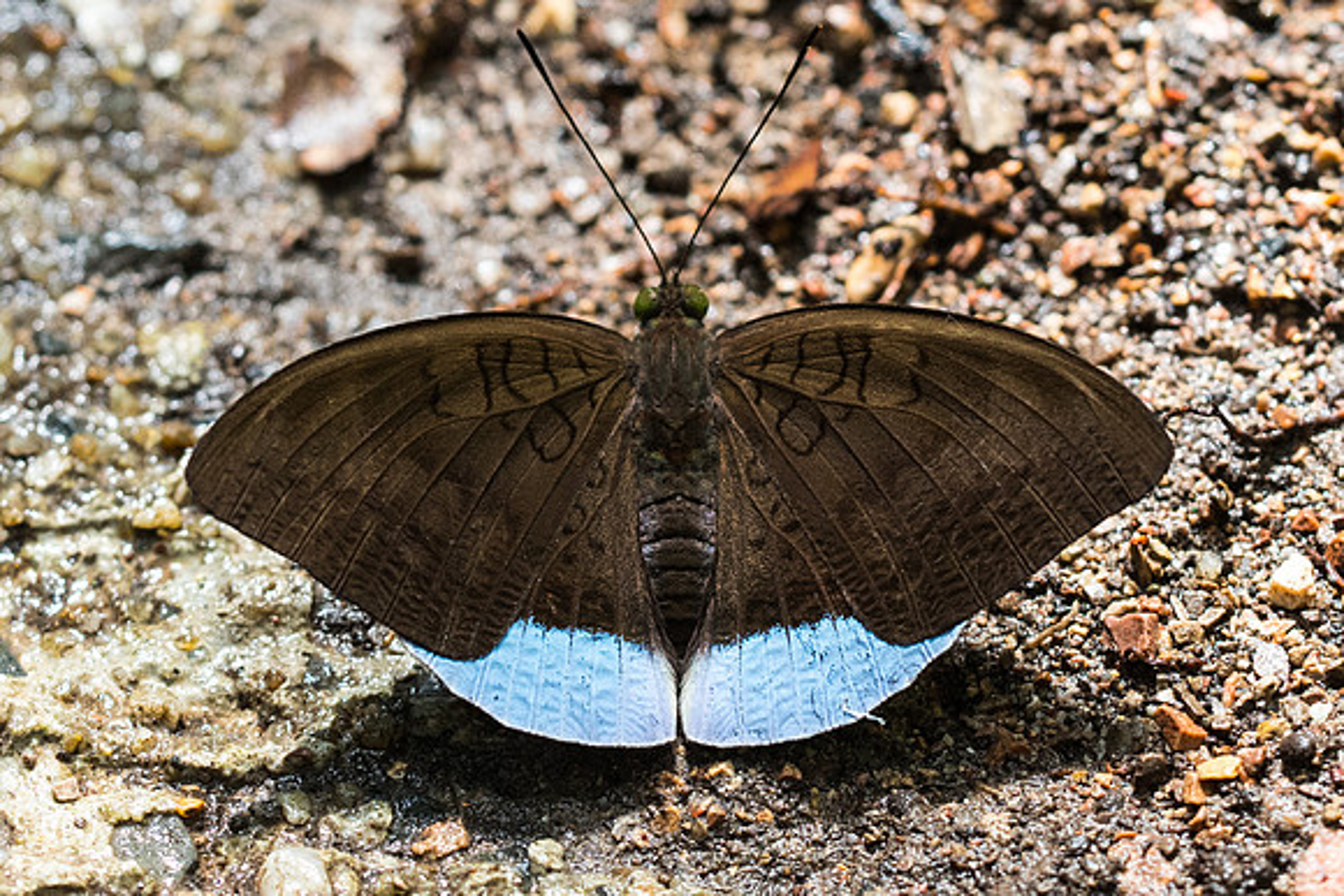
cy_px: 157
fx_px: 18661
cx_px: 699
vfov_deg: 2.8
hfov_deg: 4.1
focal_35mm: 500
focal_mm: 150
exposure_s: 1/320
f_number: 4.5
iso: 800
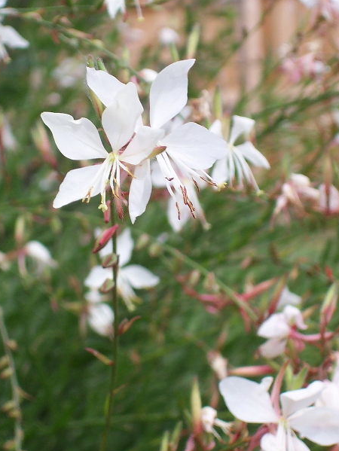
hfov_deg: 10.7
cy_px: 206
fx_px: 1813
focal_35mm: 139
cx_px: 128
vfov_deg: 14.2
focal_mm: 16.8
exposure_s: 1/350
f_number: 4.8
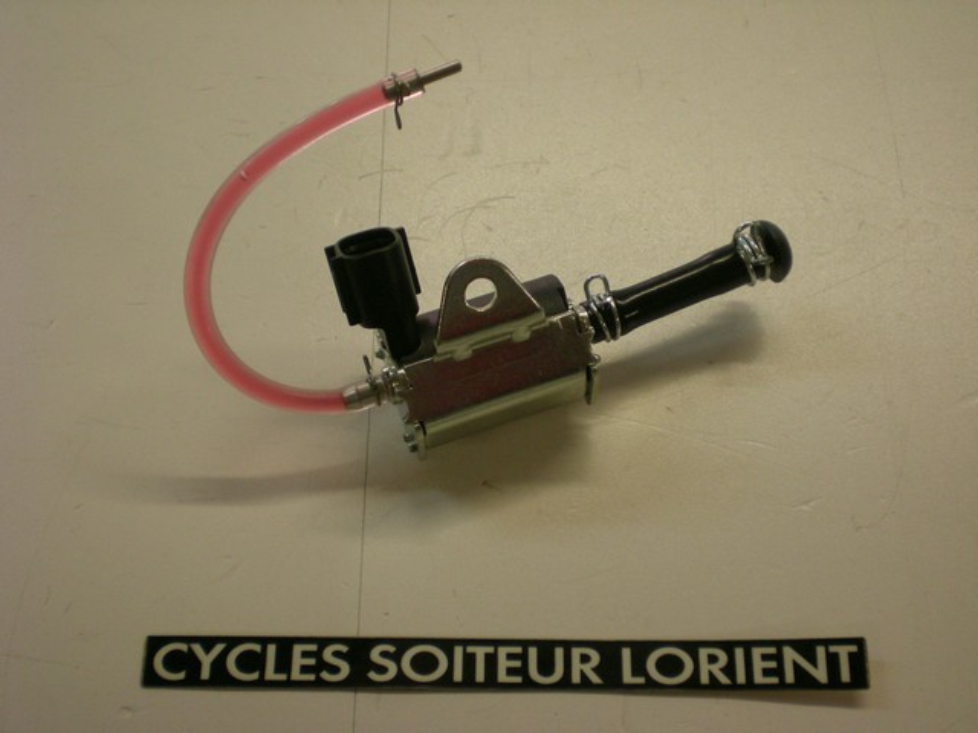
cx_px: 489
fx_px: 1243
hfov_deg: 42.9
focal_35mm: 44
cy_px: 366
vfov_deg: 32.9
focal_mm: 7.4
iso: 195
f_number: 3.5
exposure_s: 1/61.5
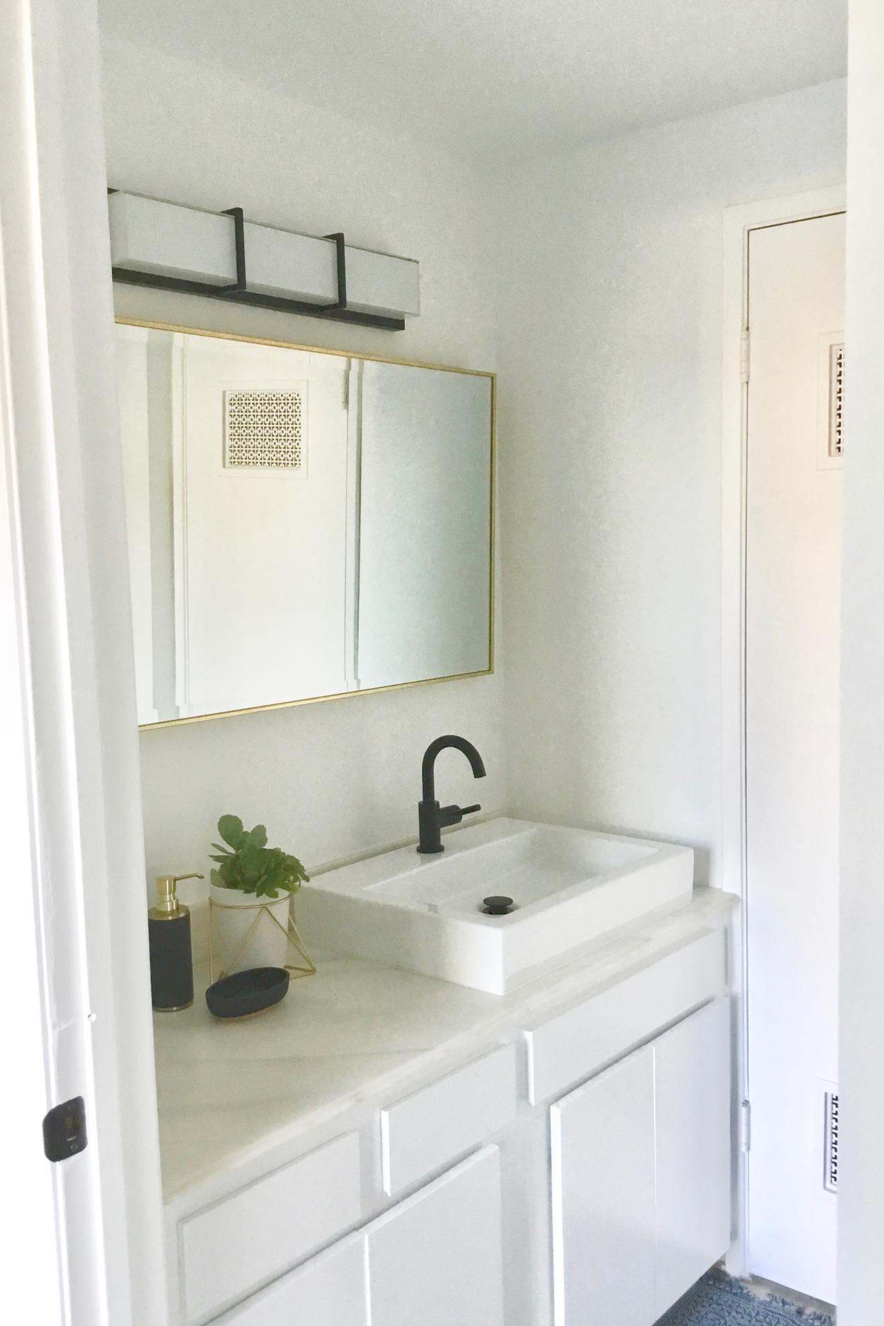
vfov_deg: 57.2
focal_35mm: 33
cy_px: 662
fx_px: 1215
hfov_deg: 40.0
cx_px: 451
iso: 50
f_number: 2.4
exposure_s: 1/33
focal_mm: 3.3
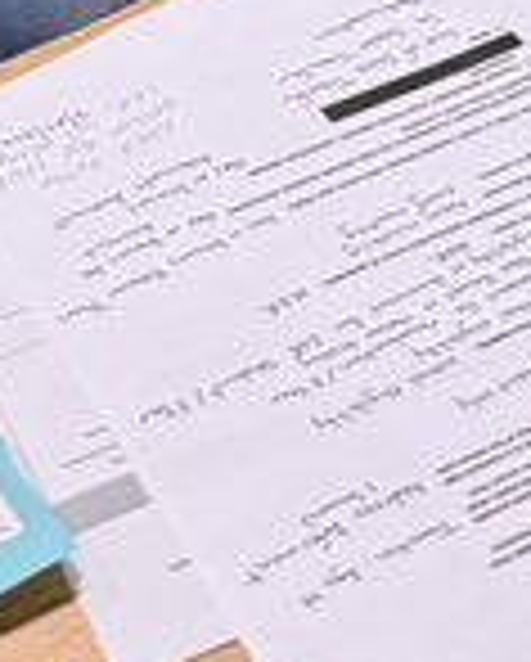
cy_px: -1540
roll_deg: +3.8
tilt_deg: -9.7
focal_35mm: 163
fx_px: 3195
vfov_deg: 8.8
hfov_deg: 9.5
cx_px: 198
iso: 640
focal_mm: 6.76
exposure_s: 1/40
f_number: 1.78
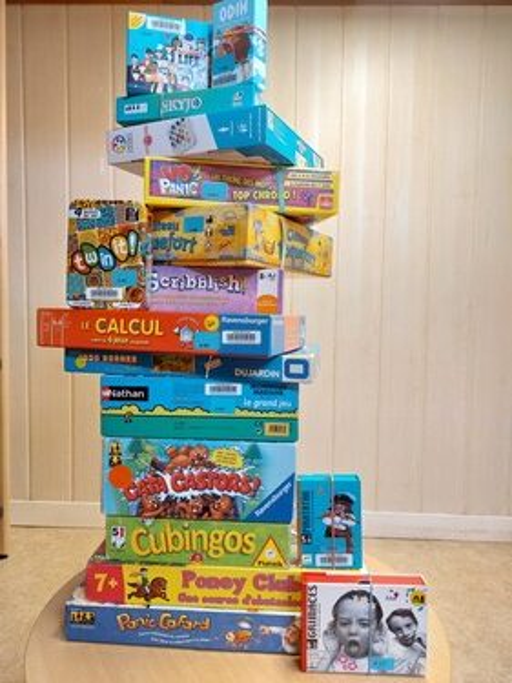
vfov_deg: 69.4
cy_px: 342
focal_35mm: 25
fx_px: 493
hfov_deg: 54.9
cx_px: 256
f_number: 1.8
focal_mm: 5.23
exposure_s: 1/50
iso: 200
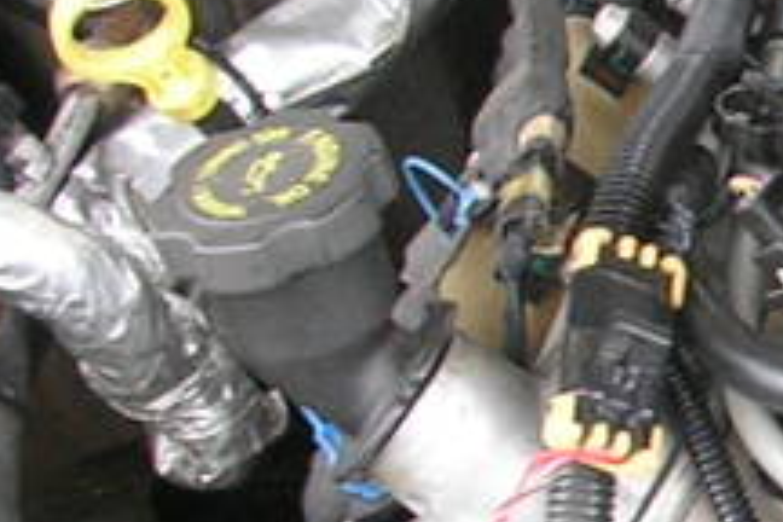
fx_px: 4067
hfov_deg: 10.1
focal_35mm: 187
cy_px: 348
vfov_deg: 7.3
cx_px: 1580
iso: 50
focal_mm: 5.8
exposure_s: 1/40.7
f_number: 2.8
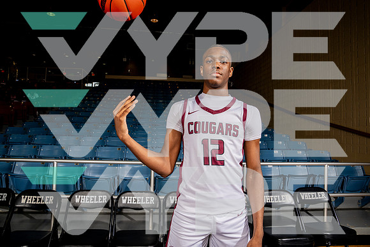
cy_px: 124
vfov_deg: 53.2
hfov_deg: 73.7
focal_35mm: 24
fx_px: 247
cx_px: 185
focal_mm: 24
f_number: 7.1
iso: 250
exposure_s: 1/125
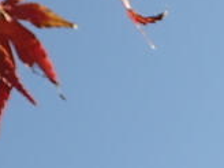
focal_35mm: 219
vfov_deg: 6.3
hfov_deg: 9.0
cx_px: 176
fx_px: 1417
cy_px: 485
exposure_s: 1/1000
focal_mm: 5.5
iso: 100
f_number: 3.2
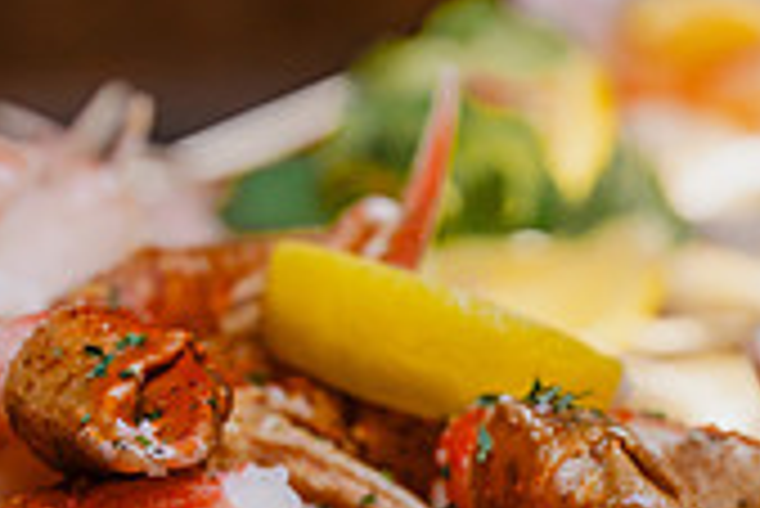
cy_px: 636
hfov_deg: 8.5
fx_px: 5071
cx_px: 827
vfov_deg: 5.7
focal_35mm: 240
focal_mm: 70
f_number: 4.5
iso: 2000
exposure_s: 1/200
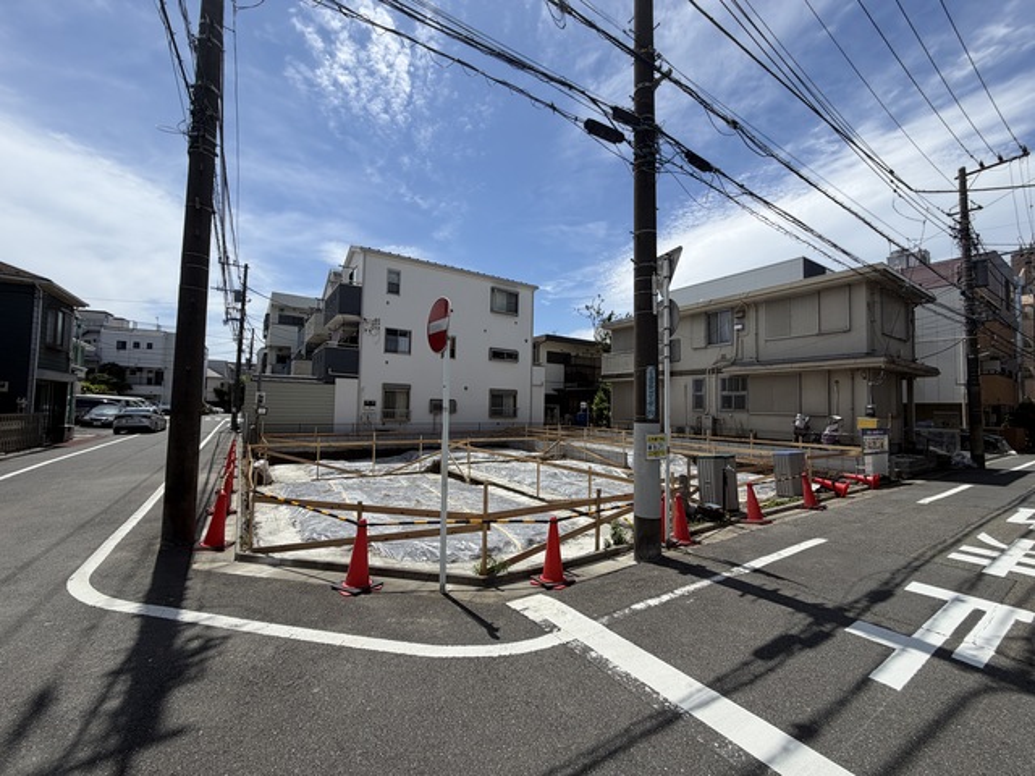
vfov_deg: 85.7
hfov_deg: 102.1
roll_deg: -0.4
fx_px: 419
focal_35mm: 14
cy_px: 388
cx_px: 518
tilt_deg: +2.8
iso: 20
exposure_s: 1/1211
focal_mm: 2.22
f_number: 2.2
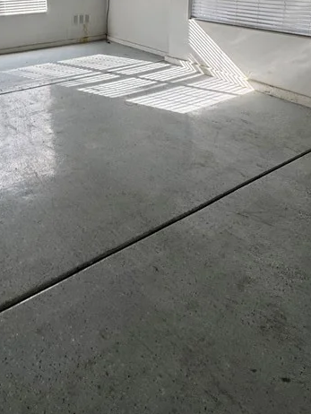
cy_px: 24
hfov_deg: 44.6
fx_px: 371
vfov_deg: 50.2
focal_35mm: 31
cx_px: 98
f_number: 2.2
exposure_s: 1/99
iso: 50
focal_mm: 2.22
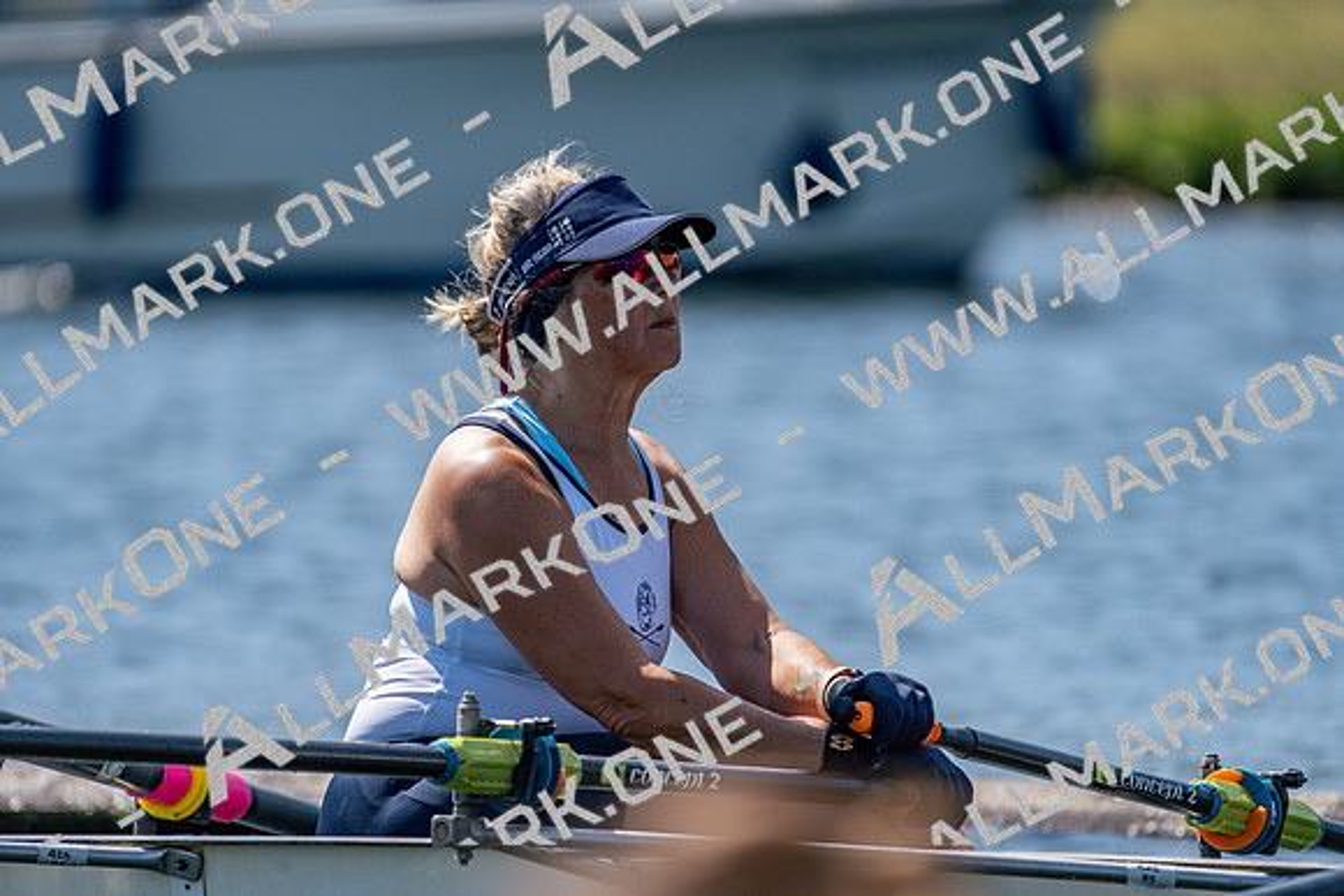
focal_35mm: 559
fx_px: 20873
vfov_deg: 2.5
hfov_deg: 3.7
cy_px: 448
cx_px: 672
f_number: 6.3
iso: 320
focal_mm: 559
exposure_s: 1/2000
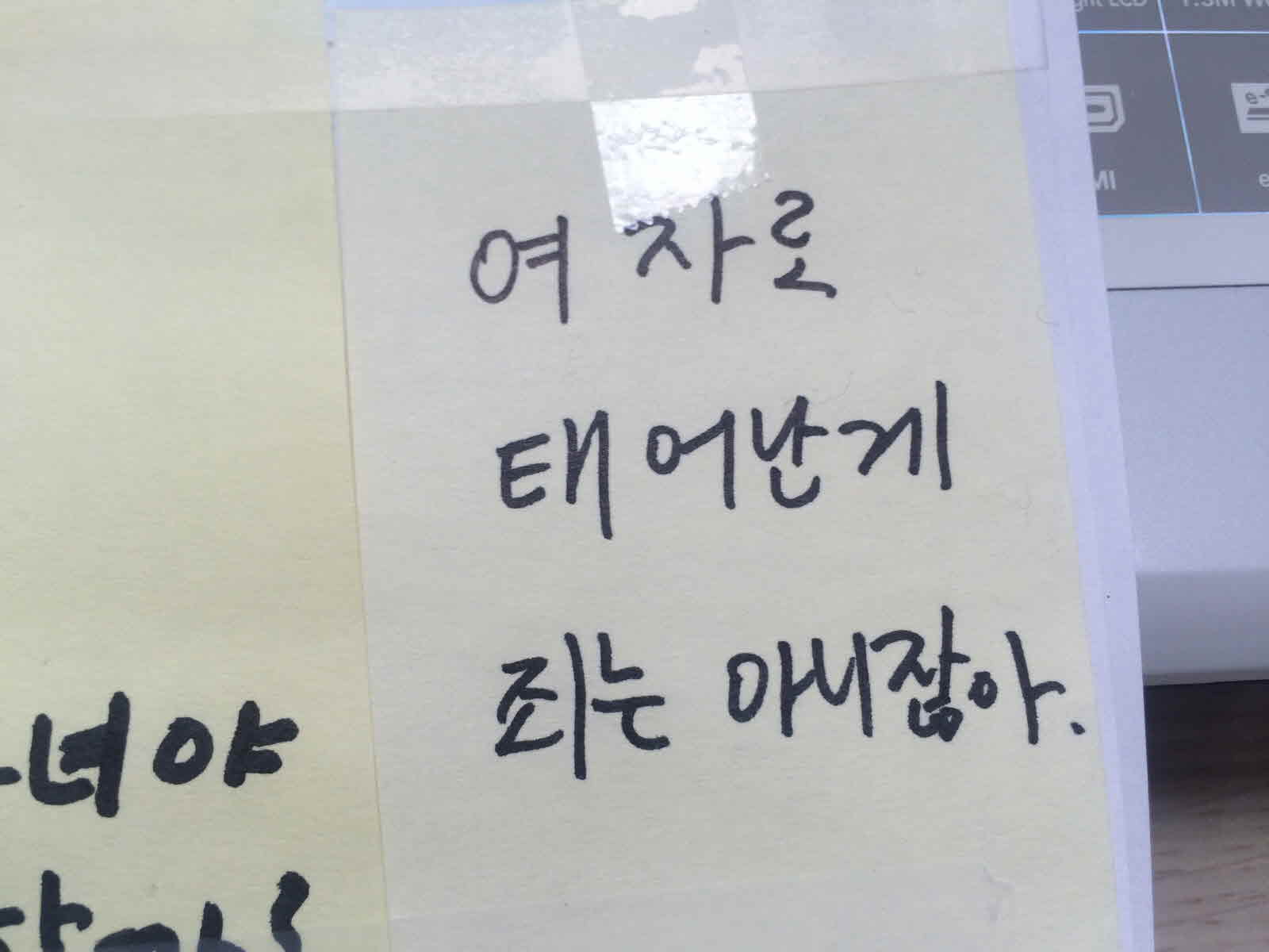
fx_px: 1063
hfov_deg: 61.7
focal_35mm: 29
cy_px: 476
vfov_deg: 48.2
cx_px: 634
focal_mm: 4.15
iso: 50
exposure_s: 1/120
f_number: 2.2
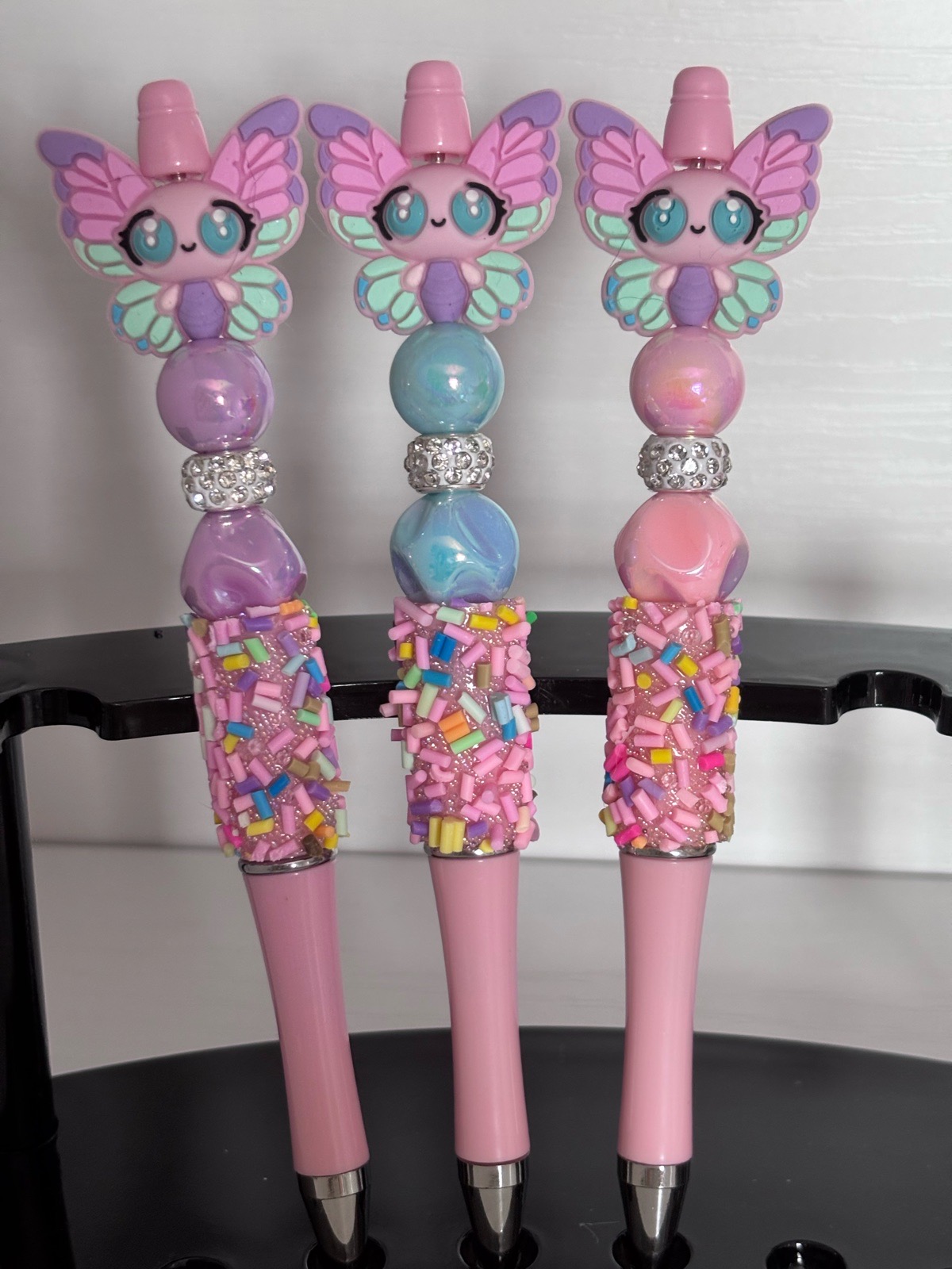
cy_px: 634
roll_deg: -1.5
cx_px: 476
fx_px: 1907
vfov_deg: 36.8
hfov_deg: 28.0
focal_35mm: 52
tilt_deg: -22.8
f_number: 1.6
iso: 125
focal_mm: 5.96
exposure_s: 1/60
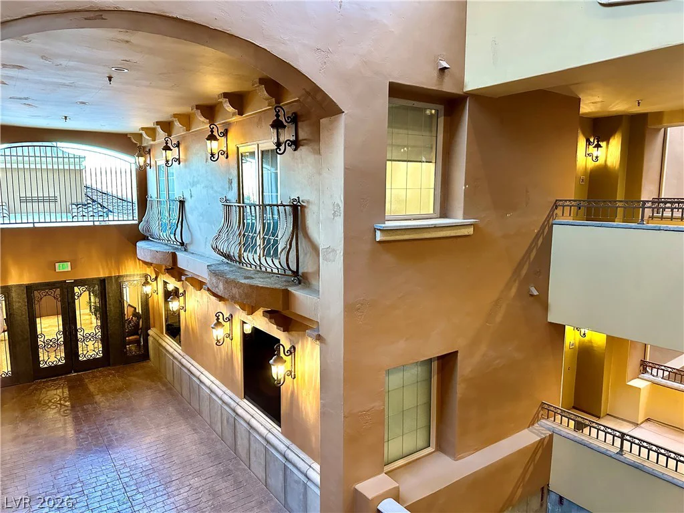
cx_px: 342
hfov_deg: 71.6
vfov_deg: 56.8
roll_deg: -0.7
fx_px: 474
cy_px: 256
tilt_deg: -7.7
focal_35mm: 24
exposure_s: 1/60
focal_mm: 6.86
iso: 640
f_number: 1.78
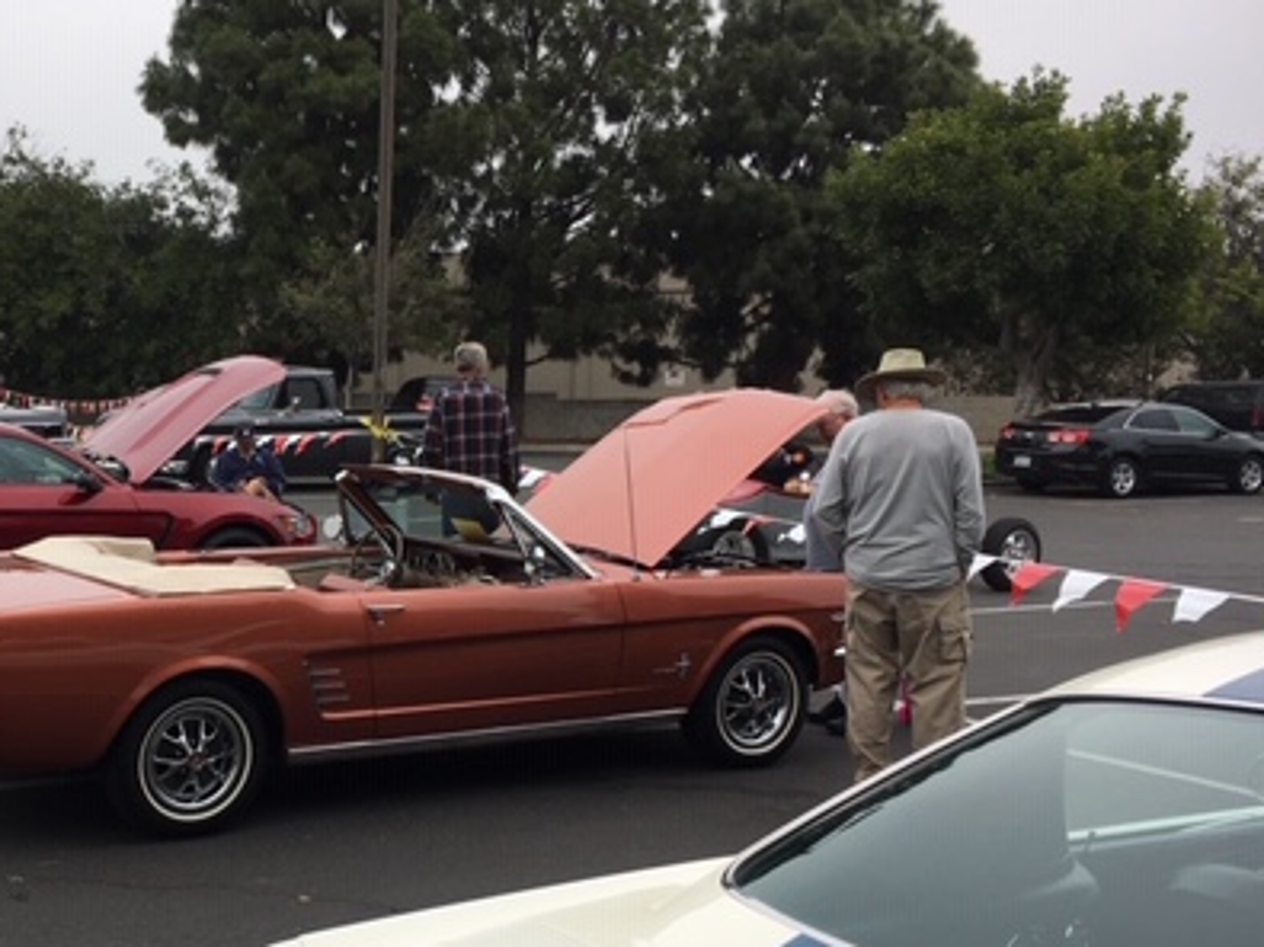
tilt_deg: -6.2
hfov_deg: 38.9
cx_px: 259
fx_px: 1716
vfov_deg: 30.7
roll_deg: +0.2
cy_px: 589
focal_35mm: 47
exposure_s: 1/400
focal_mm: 4.15
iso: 25
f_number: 2.2
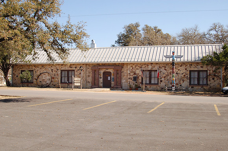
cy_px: 76
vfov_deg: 31.9
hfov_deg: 46.4
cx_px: 114
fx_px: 266
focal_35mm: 42
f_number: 8
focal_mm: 28
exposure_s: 1/250
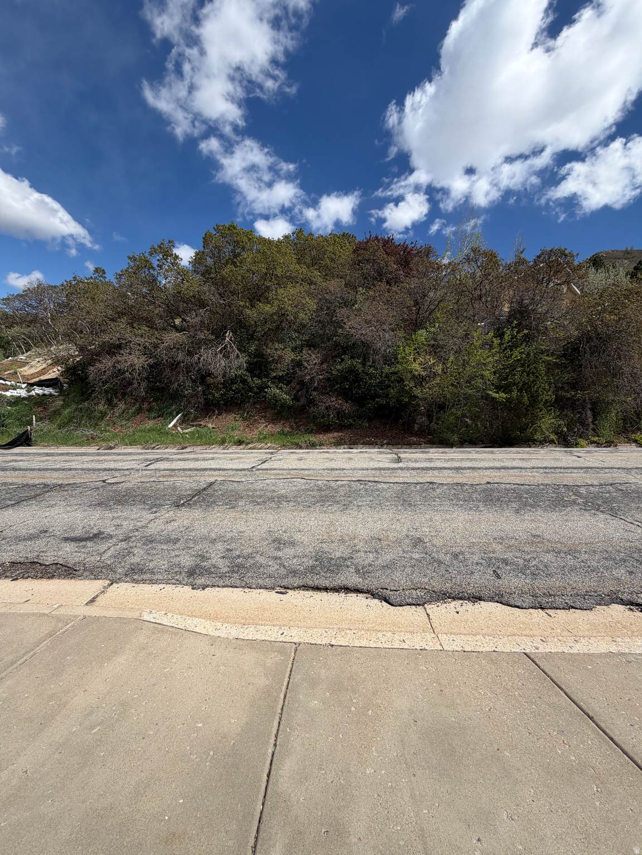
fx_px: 346
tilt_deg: -2.9
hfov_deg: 85.7
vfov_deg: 102.1
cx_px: 321
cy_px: 428
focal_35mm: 14
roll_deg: -6.2
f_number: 2.2
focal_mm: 2.22
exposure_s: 1/1235
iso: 20
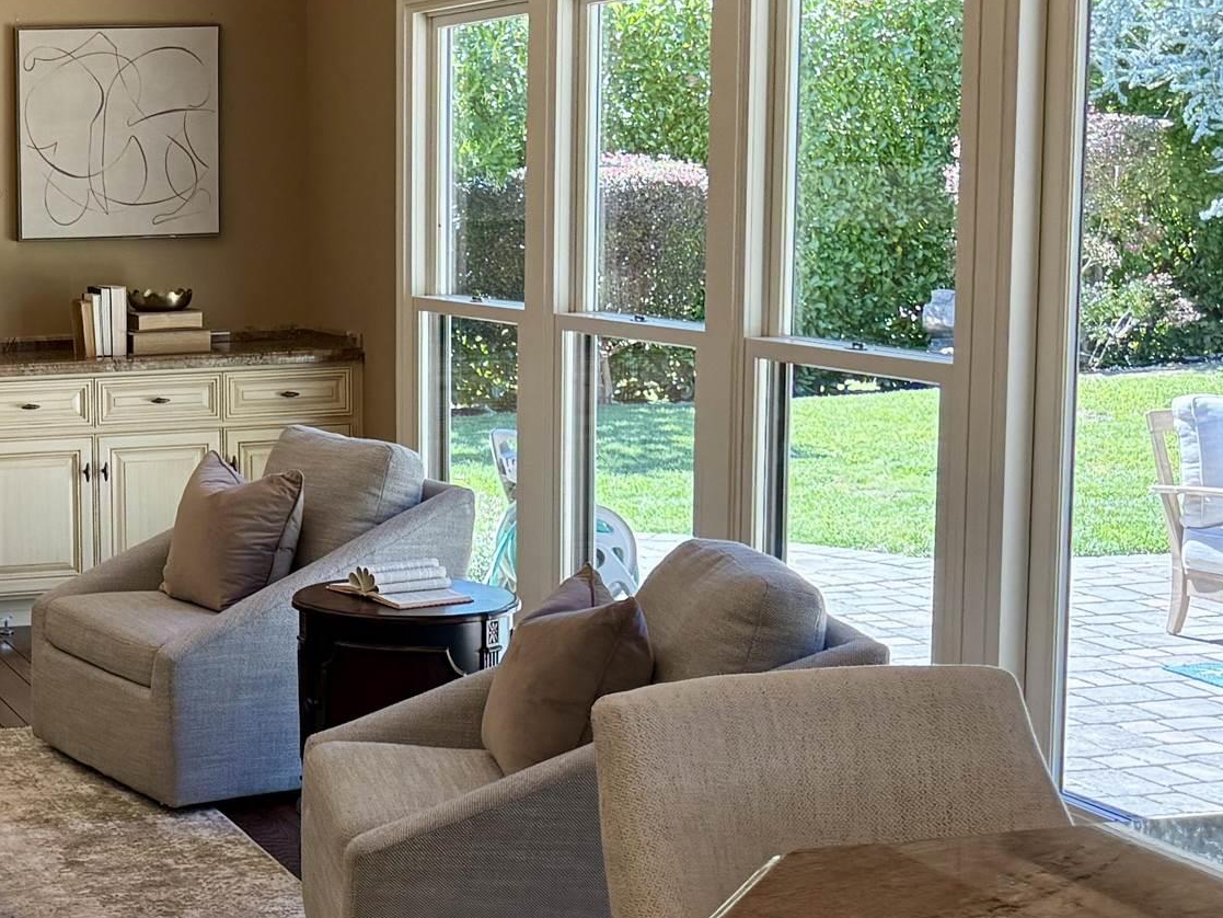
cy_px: 434
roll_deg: +0.6
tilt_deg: -7.6
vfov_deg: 22.3
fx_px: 2332
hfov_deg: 27.0
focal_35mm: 66
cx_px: -124
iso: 200
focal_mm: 6.76
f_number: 1.78
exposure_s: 1/204
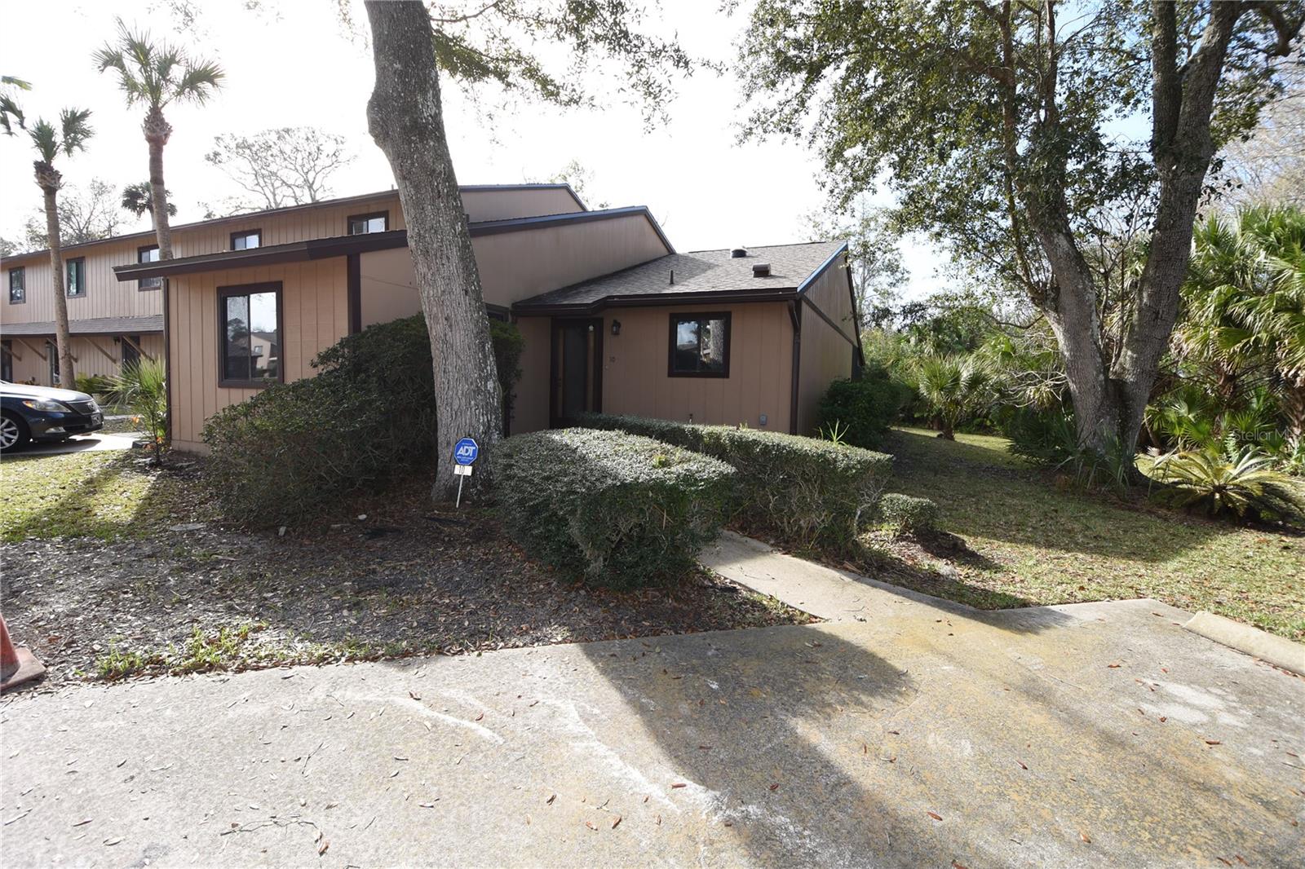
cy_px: 434
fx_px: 544
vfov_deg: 77.3
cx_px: 652
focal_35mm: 15
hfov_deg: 100.4
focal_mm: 10
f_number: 5
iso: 100
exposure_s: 1/100
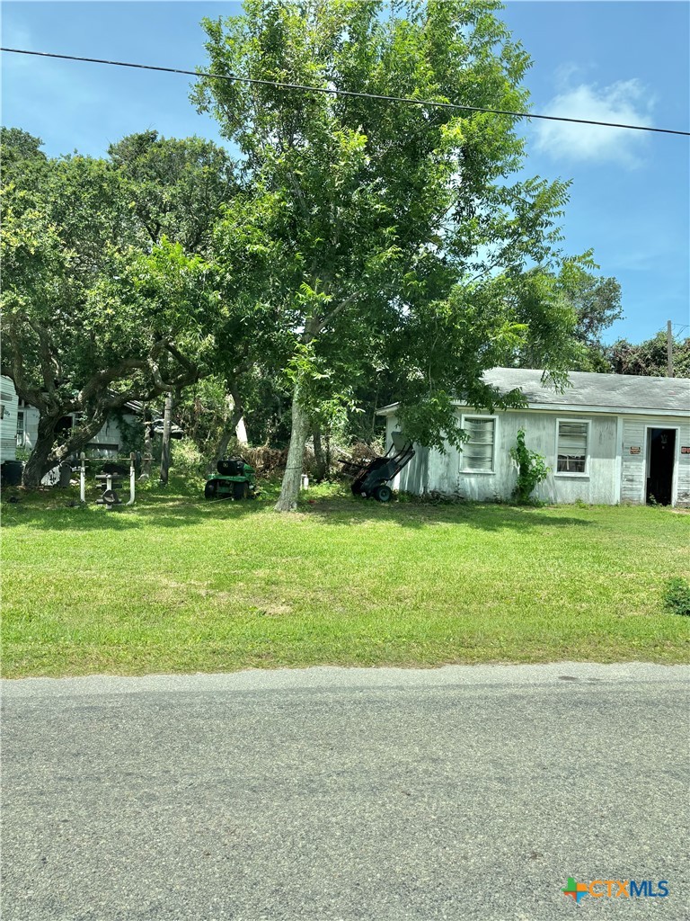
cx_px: 345
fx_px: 691
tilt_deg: -1.2
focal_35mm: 26
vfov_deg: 67.3
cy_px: 460
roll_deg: -2.5
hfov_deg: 53.1
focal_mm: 5.96
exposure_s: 1/3650
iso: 50
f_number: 1.6
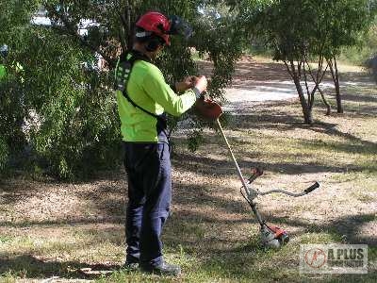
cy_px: 142
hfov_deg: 30.7
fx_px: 686
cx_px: 188
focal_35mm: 63
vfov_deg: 23.3
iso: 50
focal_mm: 9.7
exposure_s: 1/160
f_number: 5
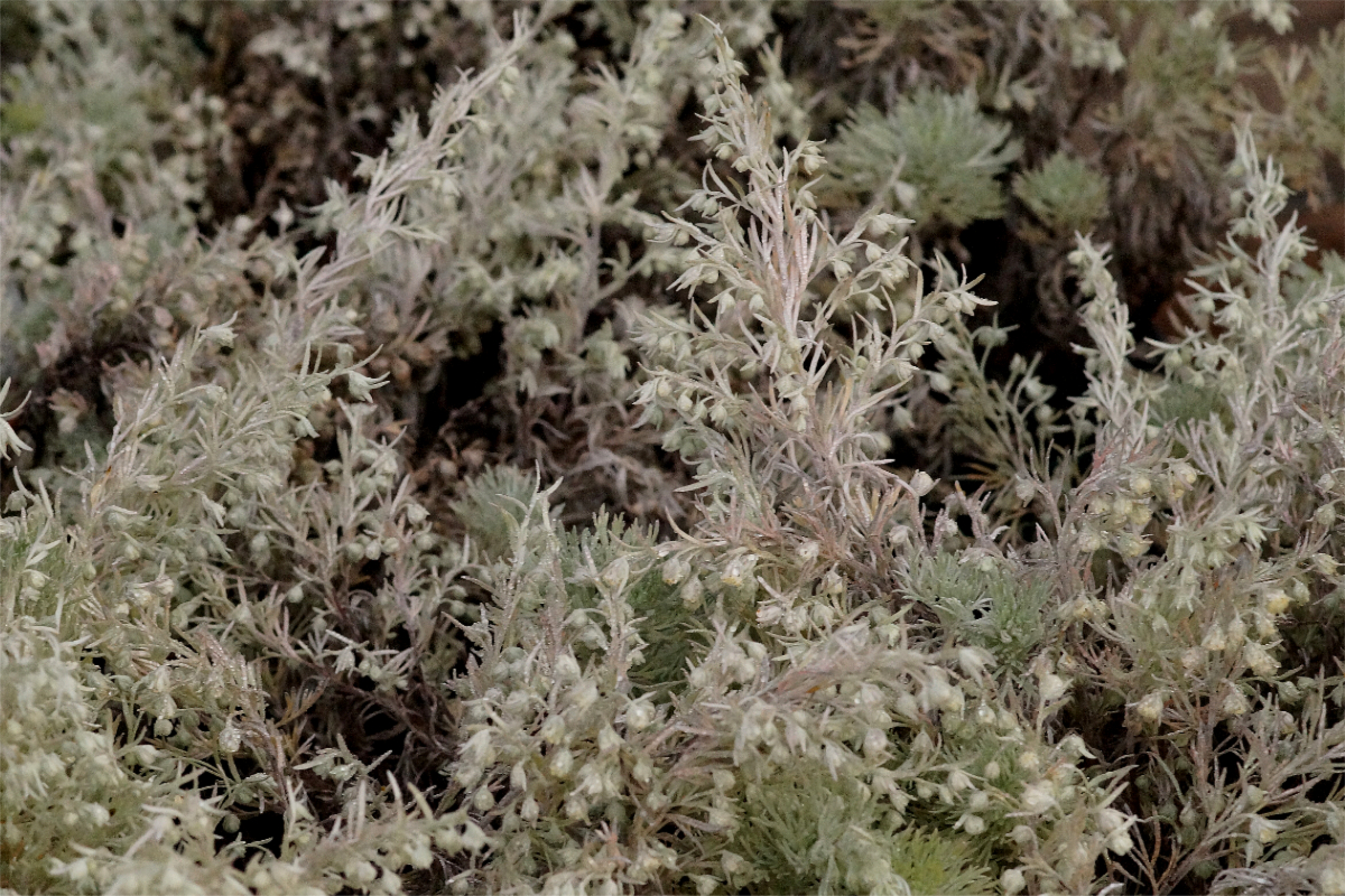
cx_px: 672
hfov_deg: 13.7
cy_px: 448
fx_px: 5604
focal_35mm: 150
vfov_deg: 9.1
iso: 3200
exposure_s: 1/160
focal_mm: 100
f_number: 8
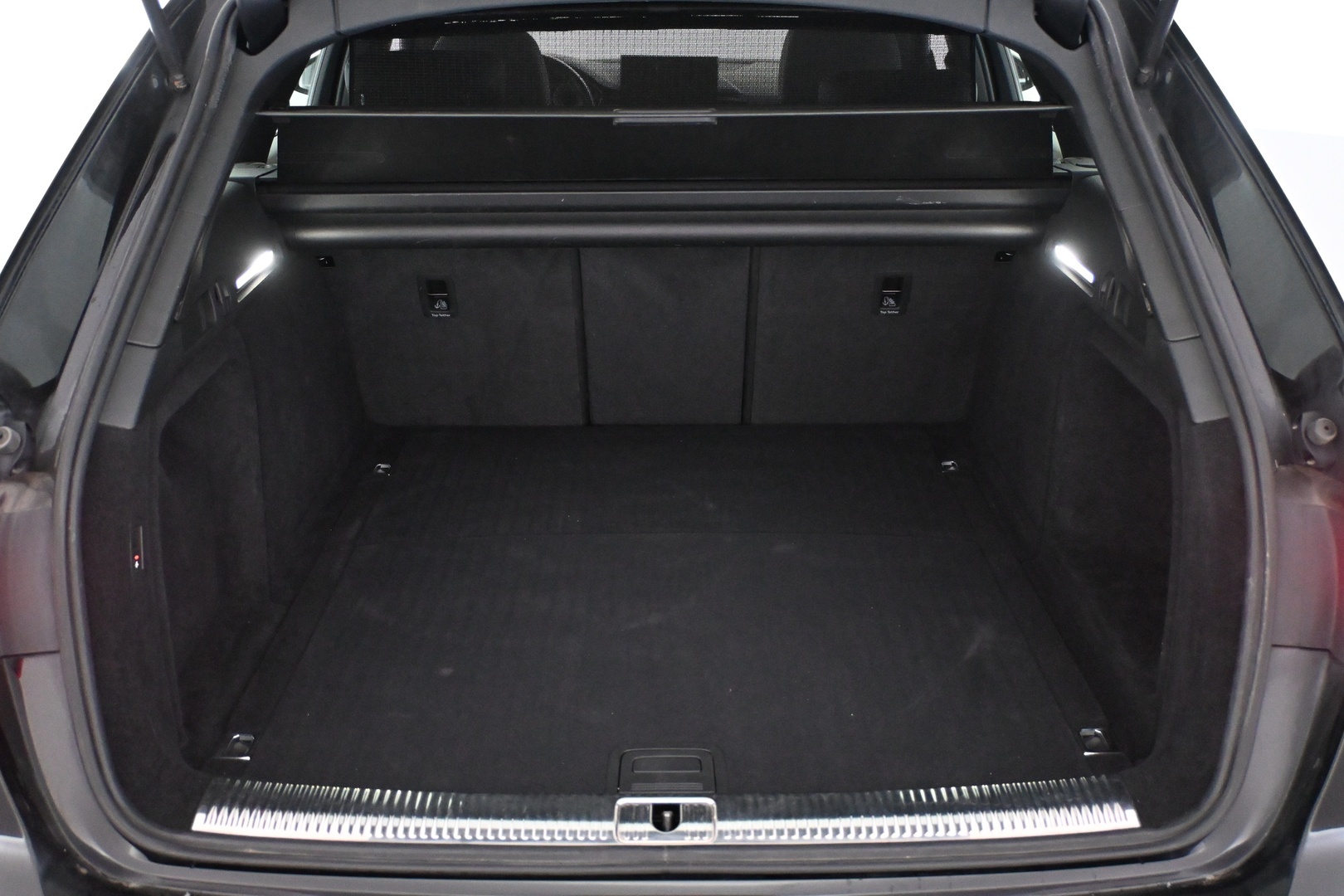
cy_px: 448
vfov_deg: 38.4
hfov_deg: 55.1
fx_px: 1288
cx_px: 672
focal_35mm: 34
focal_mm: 23
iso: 5600
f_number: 4.2
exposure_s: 1/60
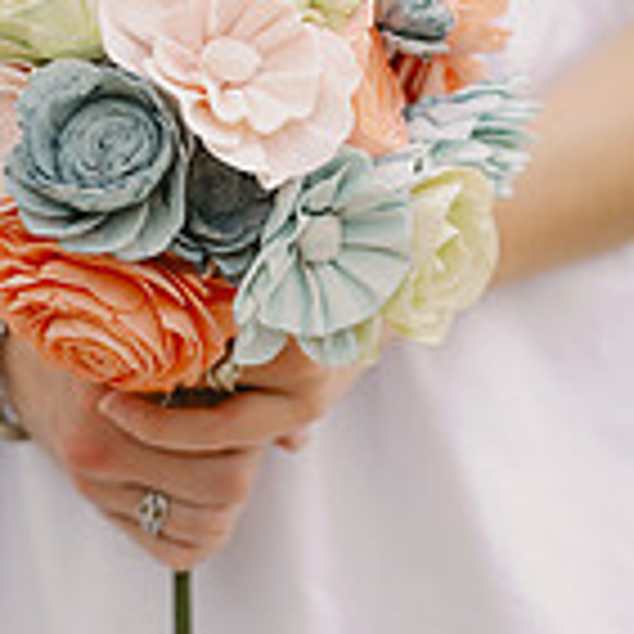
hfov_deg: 9.2
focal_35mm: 190
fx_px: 3937
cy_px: 148
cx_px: 202
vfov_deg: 9.2
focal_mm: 70
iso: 400
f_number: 2.8
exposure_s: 1/2000
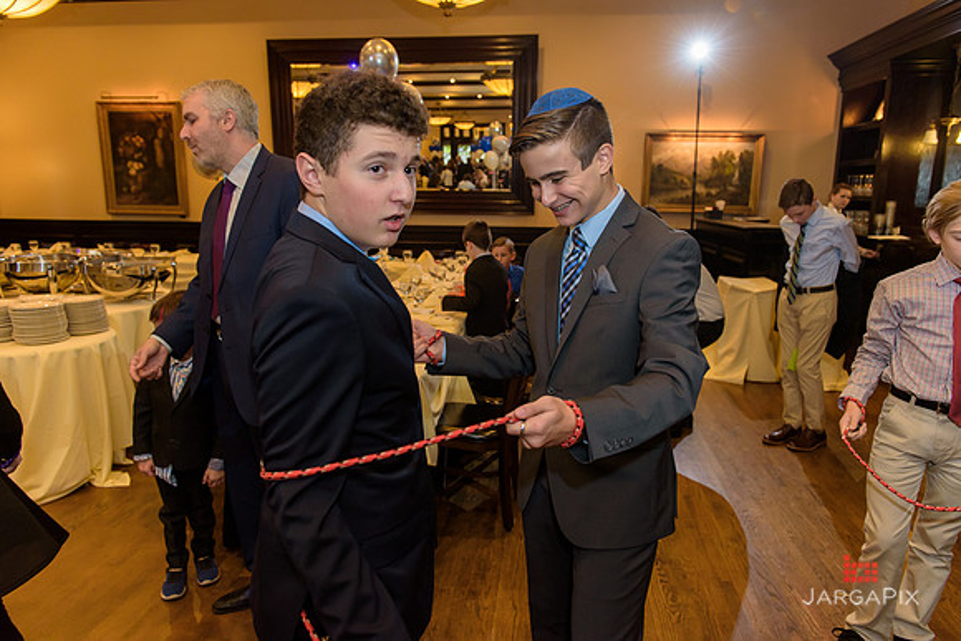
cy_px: 320
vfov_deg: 53.2
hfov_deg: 73.7
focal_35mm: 24
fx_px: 641
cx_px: 480
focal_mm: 24
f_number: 3.2
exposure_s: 1/125
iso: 1250
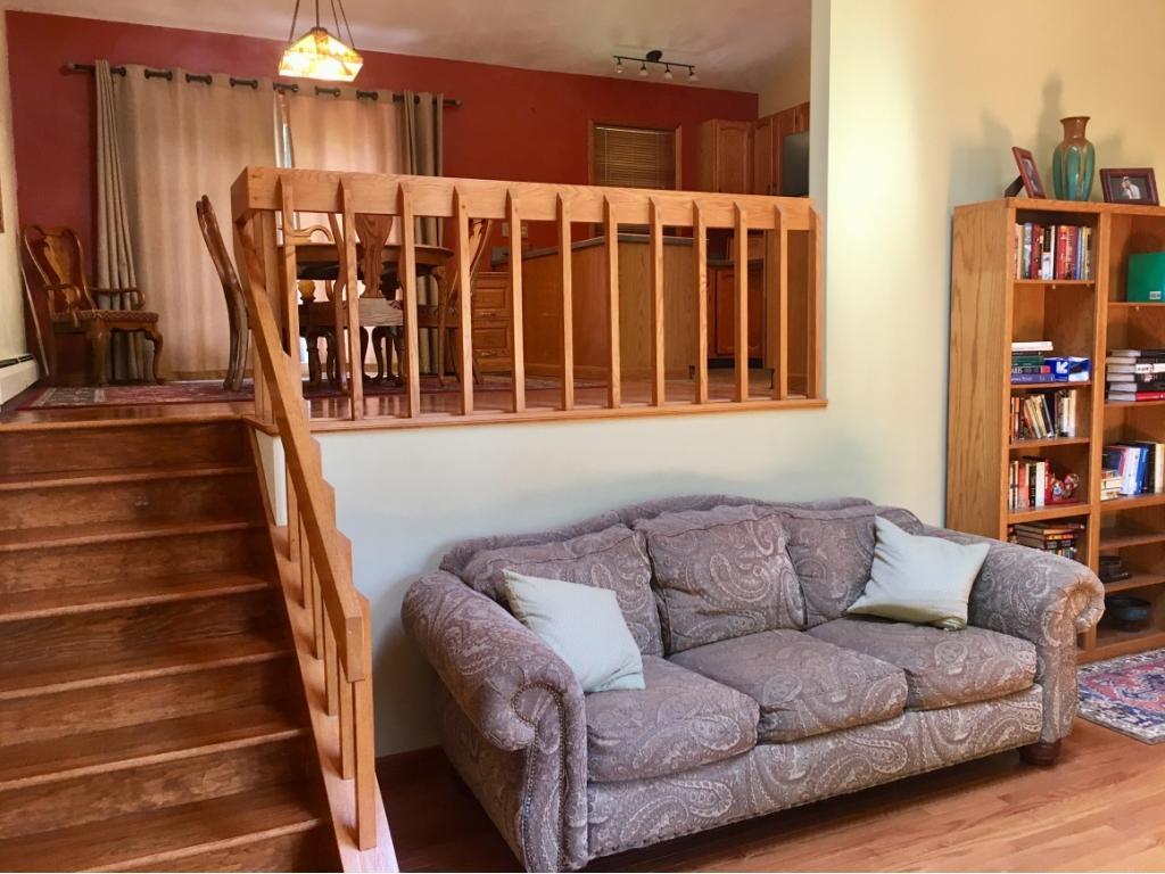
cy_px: 437
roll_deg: +0.8
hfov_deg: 61.7
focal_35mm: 29
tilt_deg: -5.7
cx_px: 582
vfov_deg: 48.2
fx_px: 976
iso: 80
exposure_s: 1/30
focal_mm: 4.15
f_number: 2.2
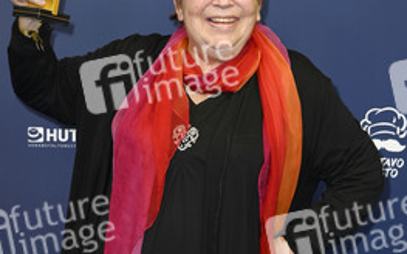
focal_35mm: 96
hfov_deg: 21.7
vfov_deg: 13.6
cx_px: 204
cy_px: 155
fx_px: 1064
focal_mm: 62
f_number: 5
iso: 800
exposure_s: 1/250
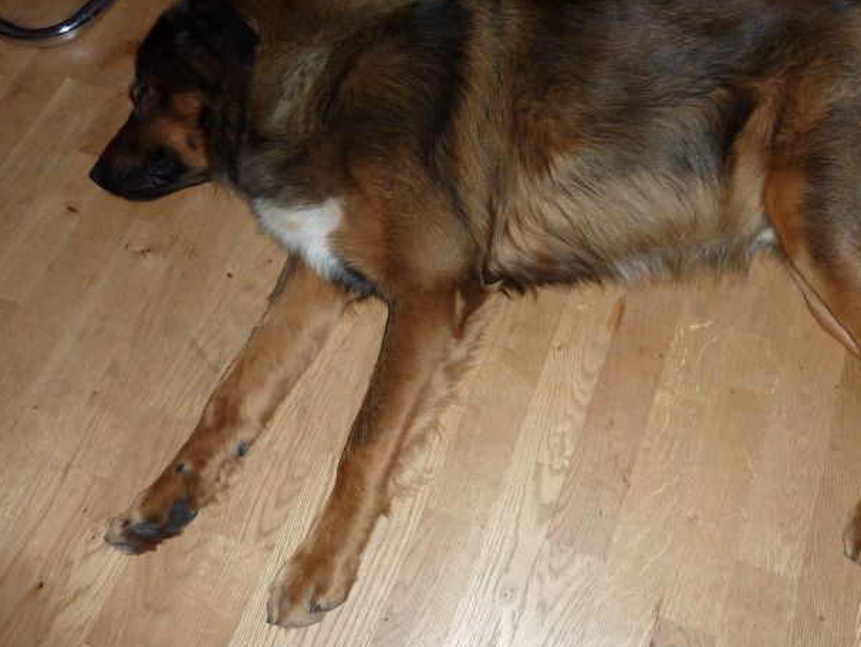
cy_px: 286
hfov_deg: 54.7
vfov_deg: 42.9
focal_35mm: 33
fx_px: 821
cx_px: 537
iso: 100
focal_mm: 4.1
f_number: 3.3
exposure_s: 1/60
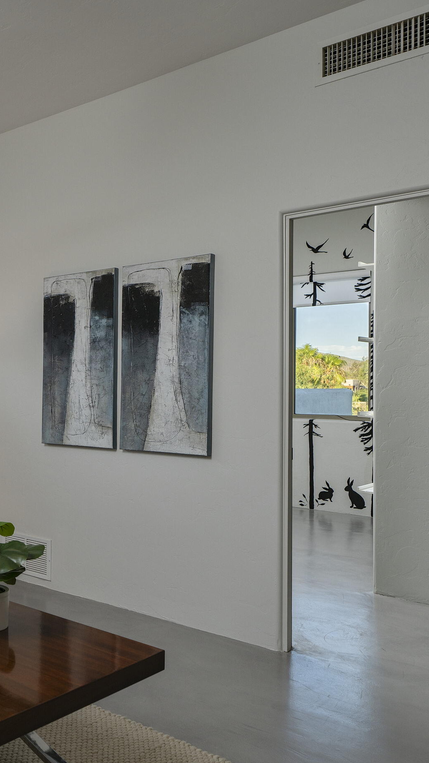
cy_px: 388
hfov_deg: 32.6
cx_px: -32
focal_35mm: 32
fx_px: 647
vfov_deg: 61.0
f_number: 7.1
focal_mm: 20
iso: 200
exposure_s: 1/100
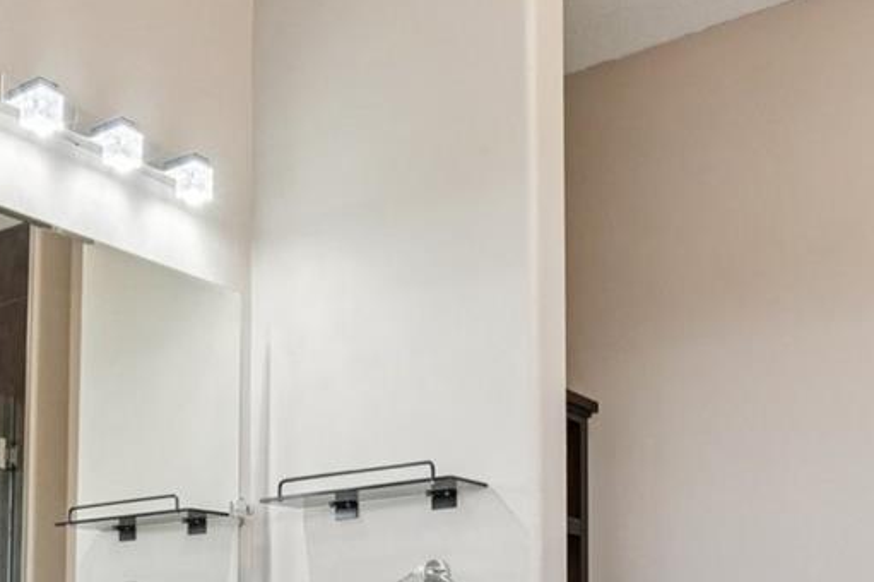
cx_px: 356
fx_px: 1140
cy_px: 714
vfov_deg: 25.4
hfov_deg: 41.8
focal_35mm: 47
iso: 400
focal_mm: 10
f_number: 8
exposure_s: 1/25
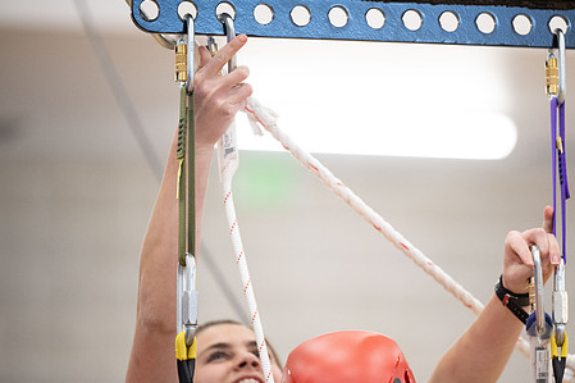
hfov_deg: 8.2
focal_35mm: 252
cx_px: 364
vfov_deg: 5.4
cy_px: 159
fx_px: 4023
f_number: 2.8
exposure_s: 1/320
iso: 3200
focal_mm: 195
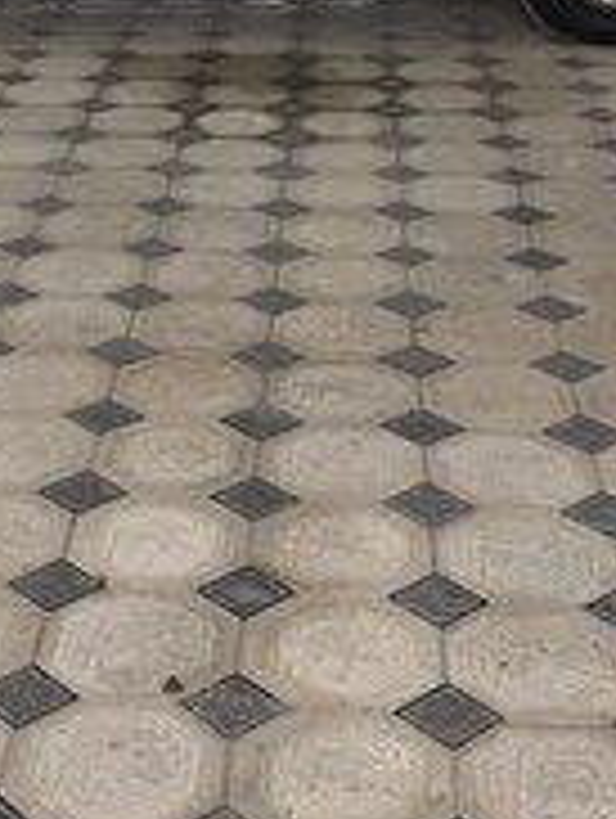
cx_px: 162
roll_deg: +0.8
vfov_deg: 22.5
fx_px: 1870
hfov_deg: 18.6
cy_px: -198
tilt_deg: -6.7
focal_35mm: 79
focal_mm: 4.15
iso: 32
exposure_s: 1/100
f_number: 2.2
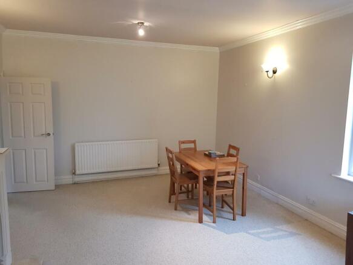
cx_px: 176
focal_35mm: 26
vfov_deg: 53.0
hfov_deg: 67.3
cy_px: 132
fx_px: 265
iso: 160
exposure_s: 1/33
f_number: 1.7
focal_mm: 4.2
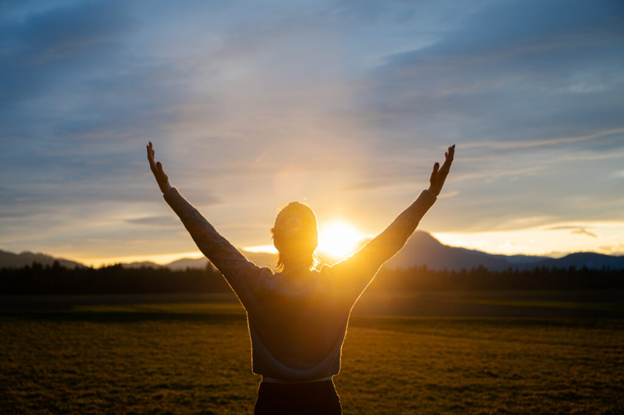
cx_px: 312
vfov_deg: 23.7
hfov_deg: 35.1
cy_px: 208
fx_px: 987
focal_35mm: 57
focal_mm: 57
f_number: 4
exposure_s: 1/200
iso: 100
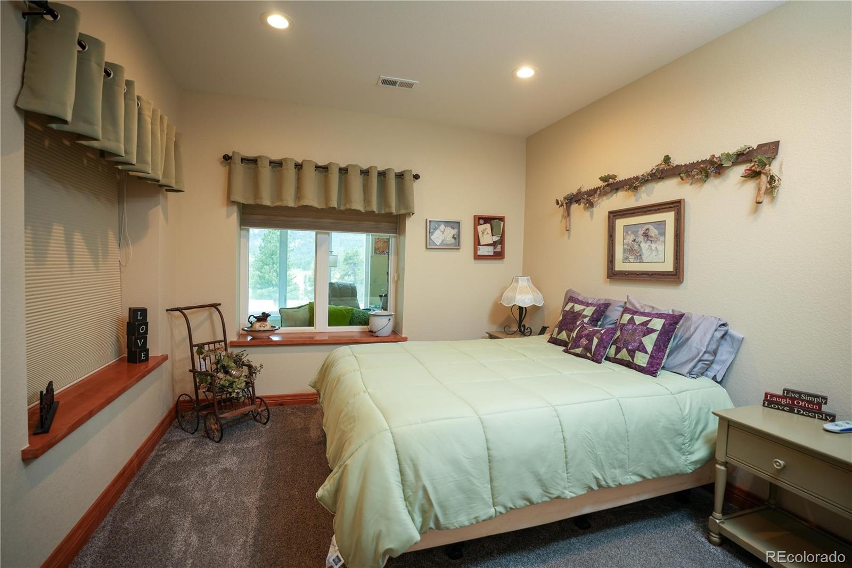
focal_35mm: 16
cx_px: 426
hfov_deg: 96.7
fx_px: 379
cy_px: 284
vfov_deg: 73.7
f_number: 3.2
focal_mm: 16
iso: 800
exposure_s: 1/125
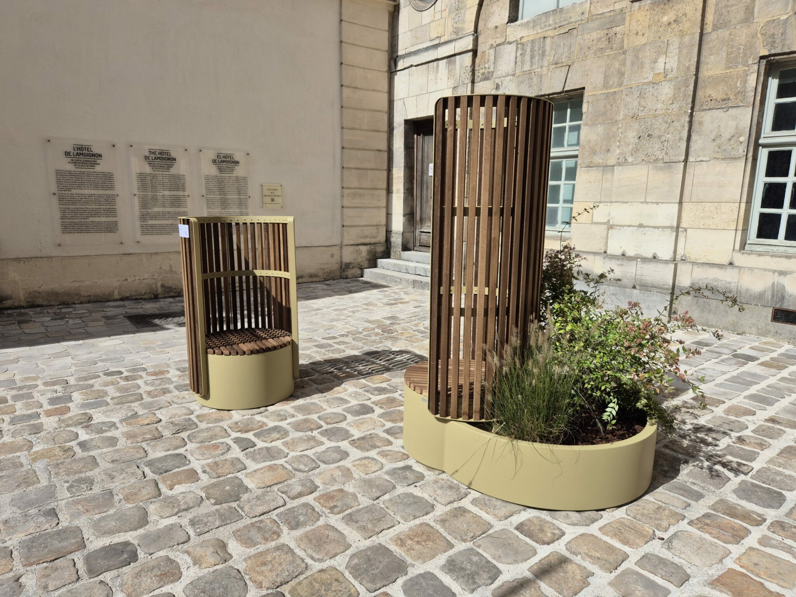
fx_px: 529
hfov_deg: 73.9
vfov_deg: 58.9
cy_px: 298
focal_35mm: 23
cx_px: 398
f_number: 1.8
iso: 25
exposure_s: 1/2440
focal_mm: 5.4
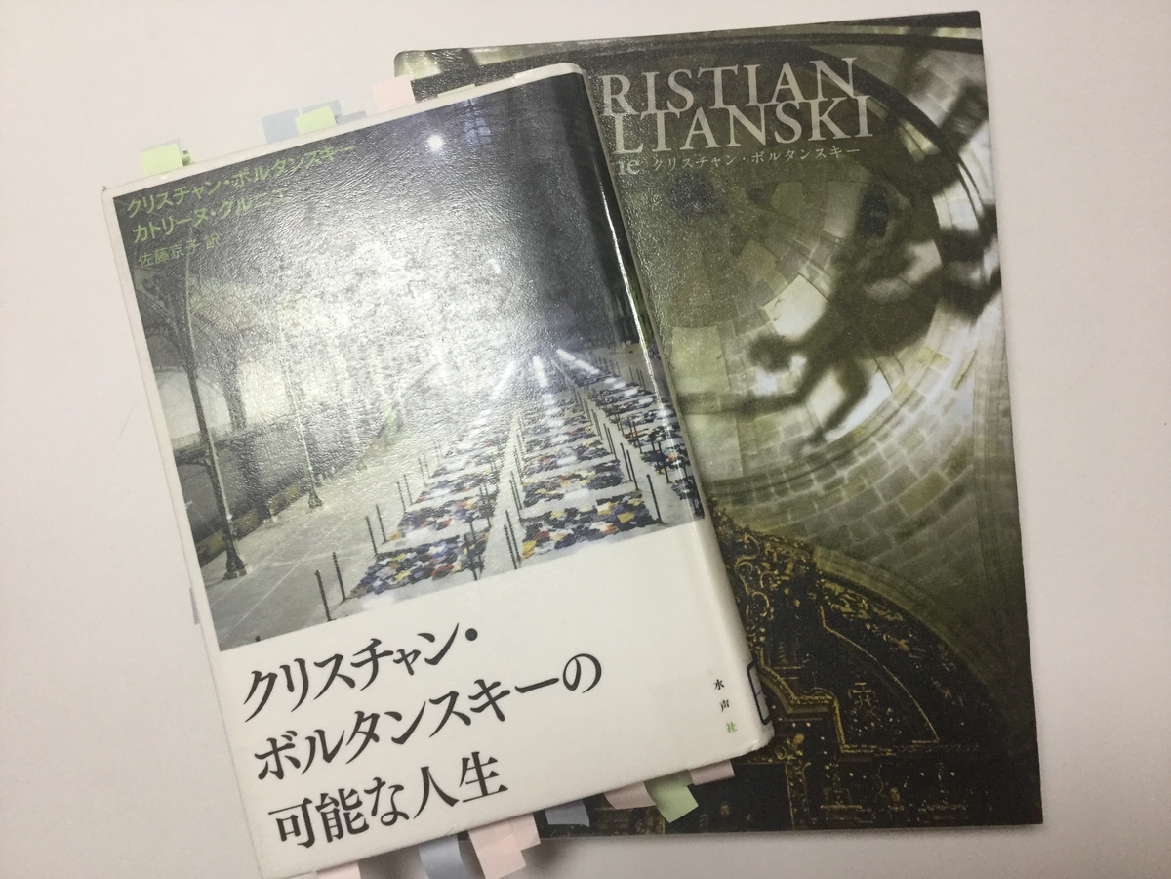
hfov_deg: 58.4
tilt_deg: -85.7
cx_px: 586
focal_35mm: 31
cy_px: 440
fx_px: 1049
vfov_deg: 45.4
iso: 100
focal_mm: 3.3
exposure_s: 1/33
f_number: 2.4
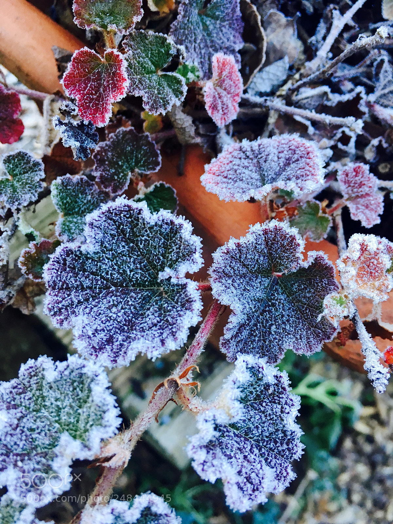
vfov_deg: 61.7
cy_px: 262
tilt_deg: -58.0
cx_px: 196
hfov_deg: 48.2
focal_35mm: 29
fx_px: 439
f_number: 2.2
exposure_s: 1/30
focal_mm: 4.15
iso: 32
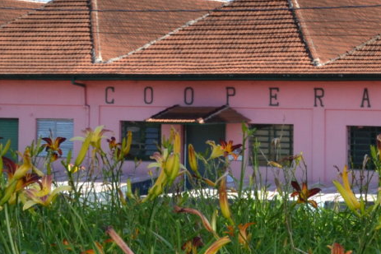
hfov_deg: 16.8
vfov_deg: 12.0
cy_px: 82
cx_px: 511
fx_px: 1207
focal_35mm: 114
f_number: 13
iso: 400
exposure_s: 1/200
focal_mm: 22
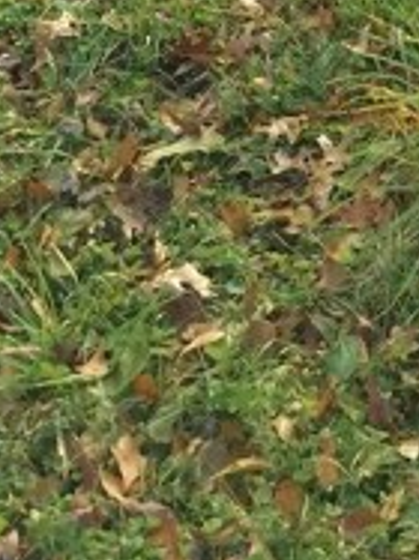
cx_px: 590
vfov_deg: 13.9
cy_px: -584
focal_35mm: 119
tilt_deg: -9.5
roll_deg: +4.7
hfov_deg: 12.0
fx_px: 1923
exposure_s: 1/670
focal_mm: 4.15
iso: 32
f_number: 2.2
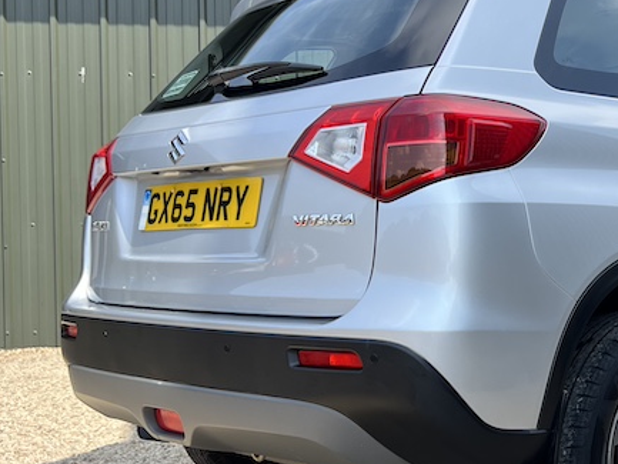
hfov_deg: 30.8
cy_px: 241
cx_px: 551
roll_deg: +1.3
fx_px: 1071
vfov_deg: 24.4
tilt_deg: -2.4
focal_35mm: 60
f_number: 1.5
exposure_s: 1/2123
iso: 50
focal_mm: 5.7
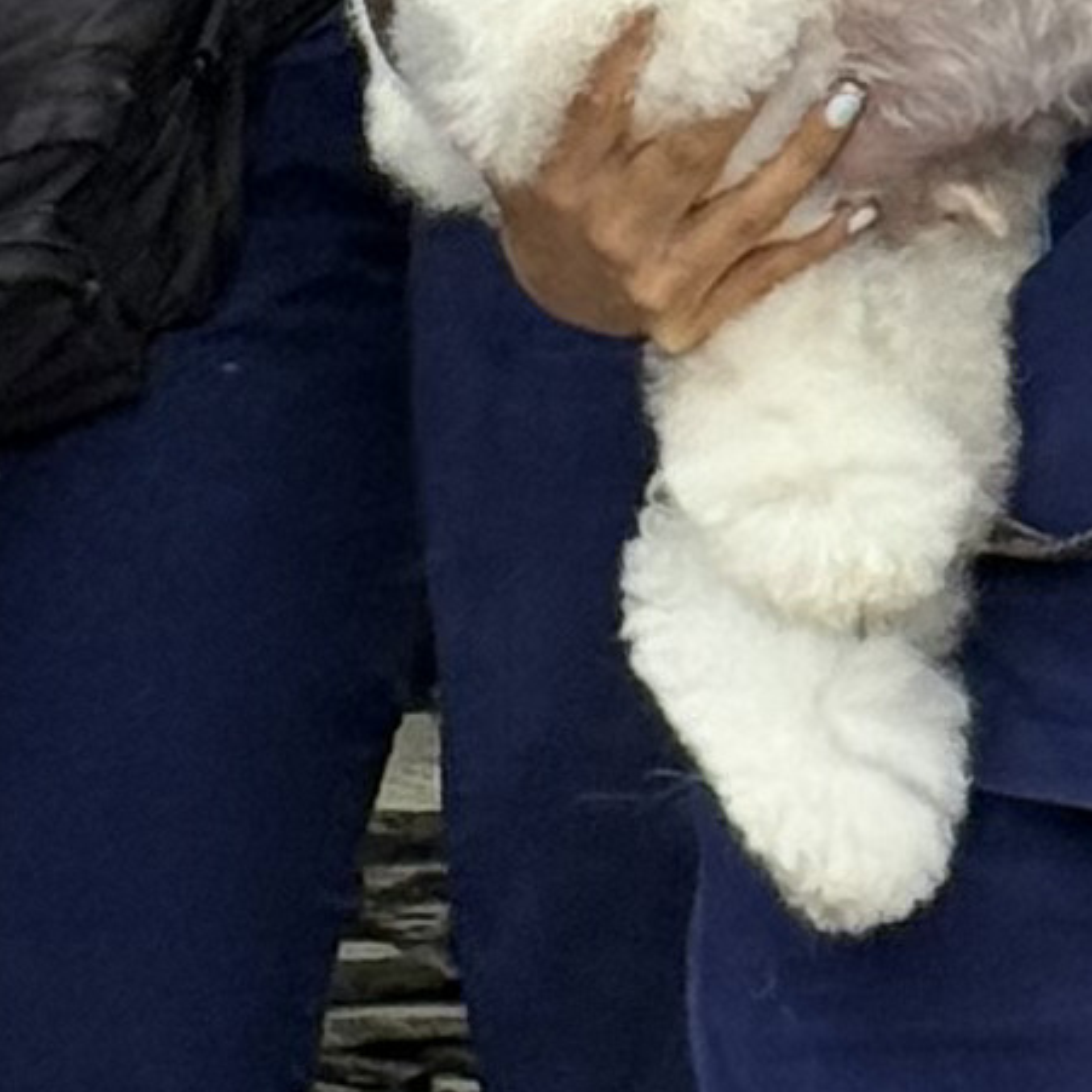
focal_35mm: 379
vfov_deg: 4.6
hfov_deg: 4.6
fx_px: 13527
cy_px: -448
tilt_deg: -4.8
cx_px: -237
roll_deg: -0.2
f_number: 1.78
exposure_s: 1/120
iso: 100
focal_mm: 6.76
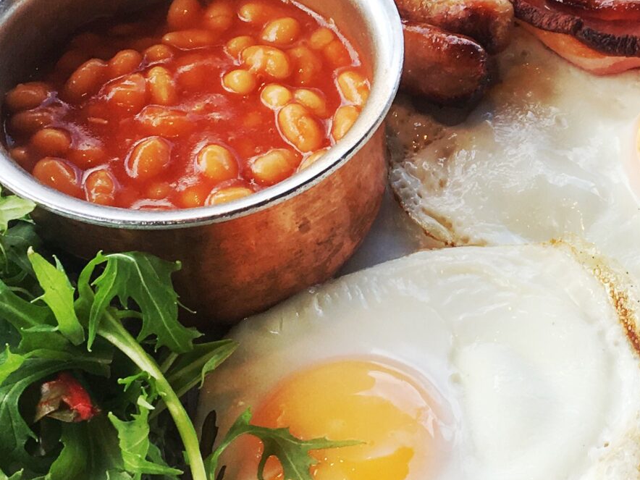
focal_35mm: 84
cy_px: 138
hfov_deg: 22.8
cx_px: 556
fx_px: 1553
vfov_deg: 17.5
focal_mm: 4.15
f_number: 2.2
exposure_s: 1/100
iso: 25
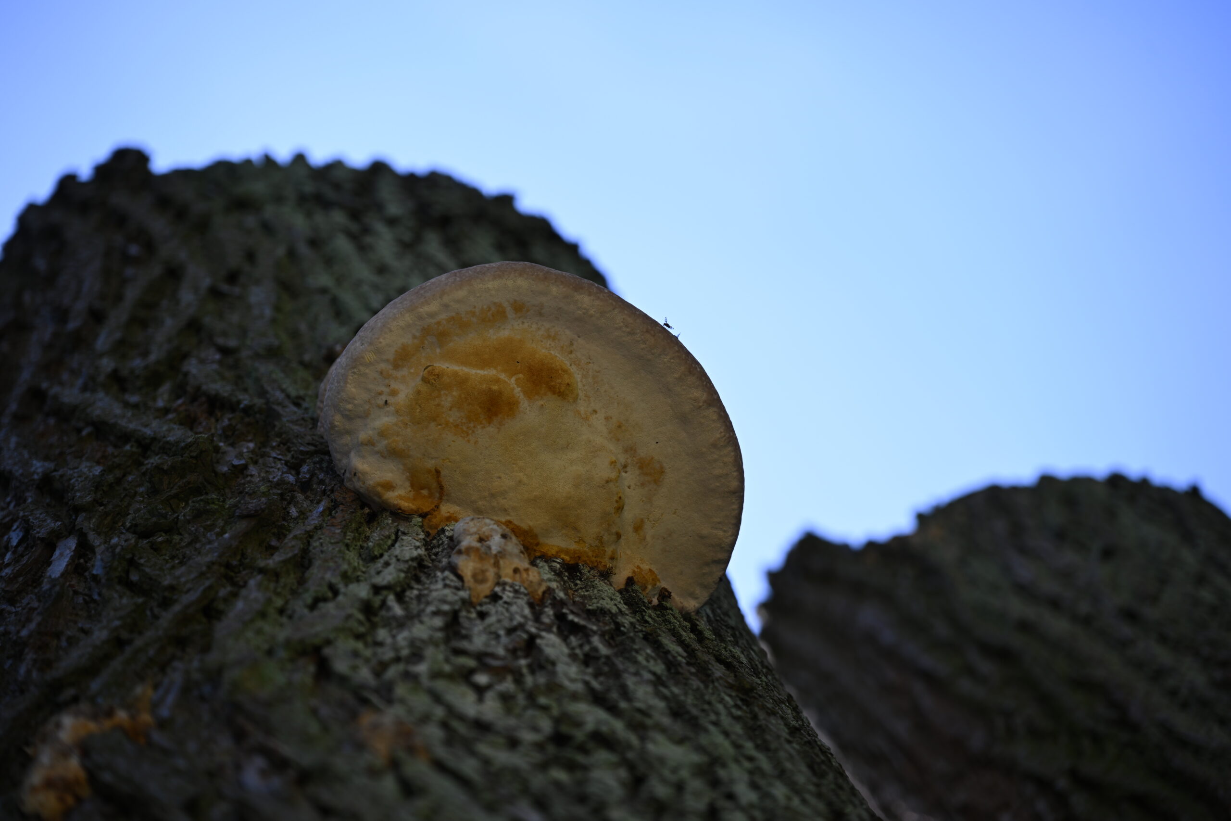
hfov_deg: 17.1
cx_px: 616
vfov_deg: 11.4
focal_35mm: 120
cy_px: 410
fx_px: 4103
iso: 64
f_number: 4
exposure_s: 1/250
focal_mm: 120
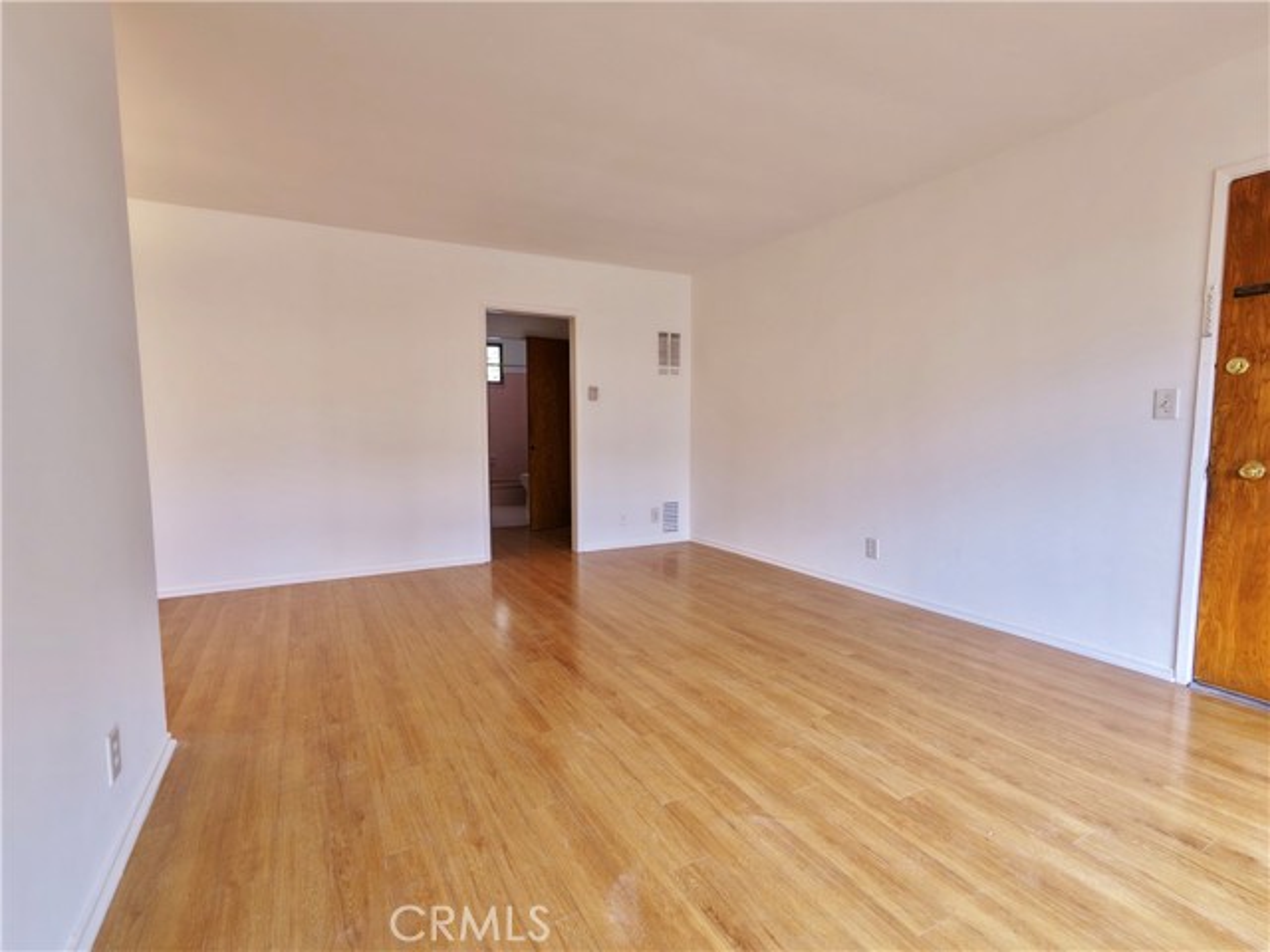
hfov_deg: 94.5
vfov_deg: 78.1
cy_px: 476
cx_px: 635
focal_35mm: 16
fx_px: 587
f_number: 2.2
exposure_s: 1/50
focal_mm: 3.05
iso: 100
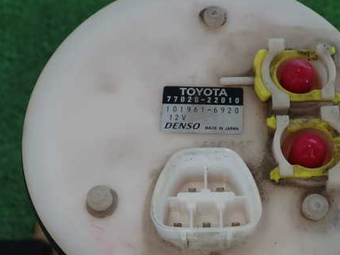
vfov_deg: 28.5
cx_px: 193
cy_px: 153
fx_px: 501
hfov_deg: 37.4
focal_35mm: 51
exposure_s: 1/80
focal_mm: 6.37
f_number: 2.5
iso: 100
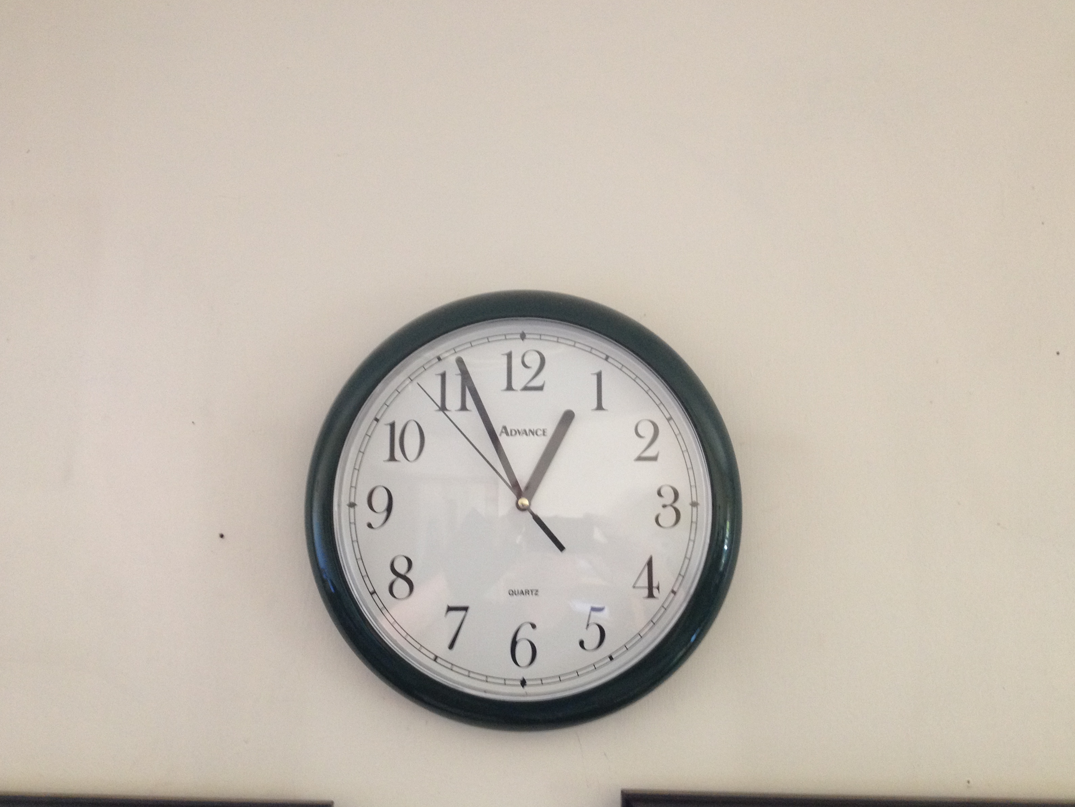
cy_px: 407
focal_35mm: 36
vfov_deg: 39.7
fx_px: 1118
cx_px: 536
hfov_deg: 51.4
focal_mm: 4.28
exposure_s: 1/20
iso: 125
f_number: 2.4
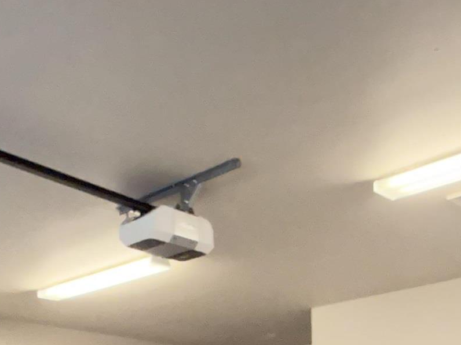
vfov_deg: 23.5
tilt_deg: +0.6
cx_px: 131
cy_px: 461
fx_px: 719
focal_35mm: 54
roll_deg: +1.7
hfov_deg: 35.0
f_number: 2.2
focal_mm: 2.22
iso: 640
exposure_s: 1/60
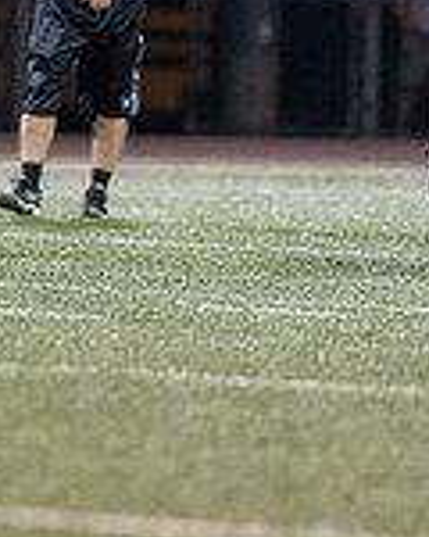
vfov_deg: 2.7
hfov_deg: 2.1
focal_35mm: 725
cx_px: -243
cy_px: -13
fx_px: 11506
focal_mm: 200
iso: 5000
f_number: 3.2
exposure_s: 1/1000
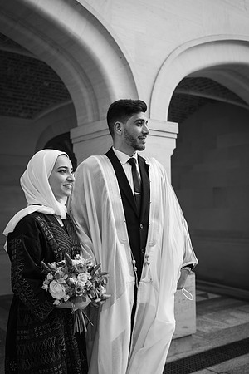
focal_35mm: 40
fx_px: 415
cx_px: 124
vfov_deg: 48.5
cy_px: 187
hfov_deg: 33.4
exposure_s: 1/500
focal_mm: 40
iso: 200
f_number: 3.2
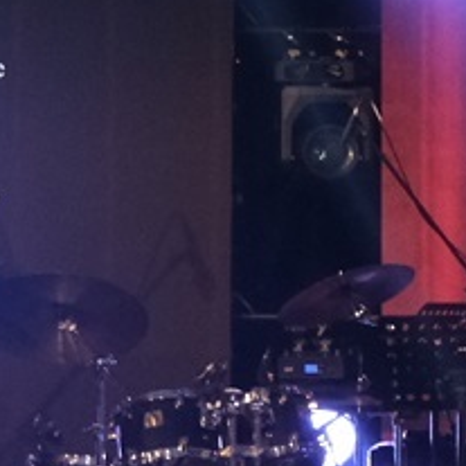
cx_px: 2010
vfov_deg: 4.7
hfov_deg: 4.3
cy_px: 102
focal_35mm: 369
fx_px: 5620
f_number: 5
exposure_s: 1/160
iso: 2000
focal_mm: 30.2
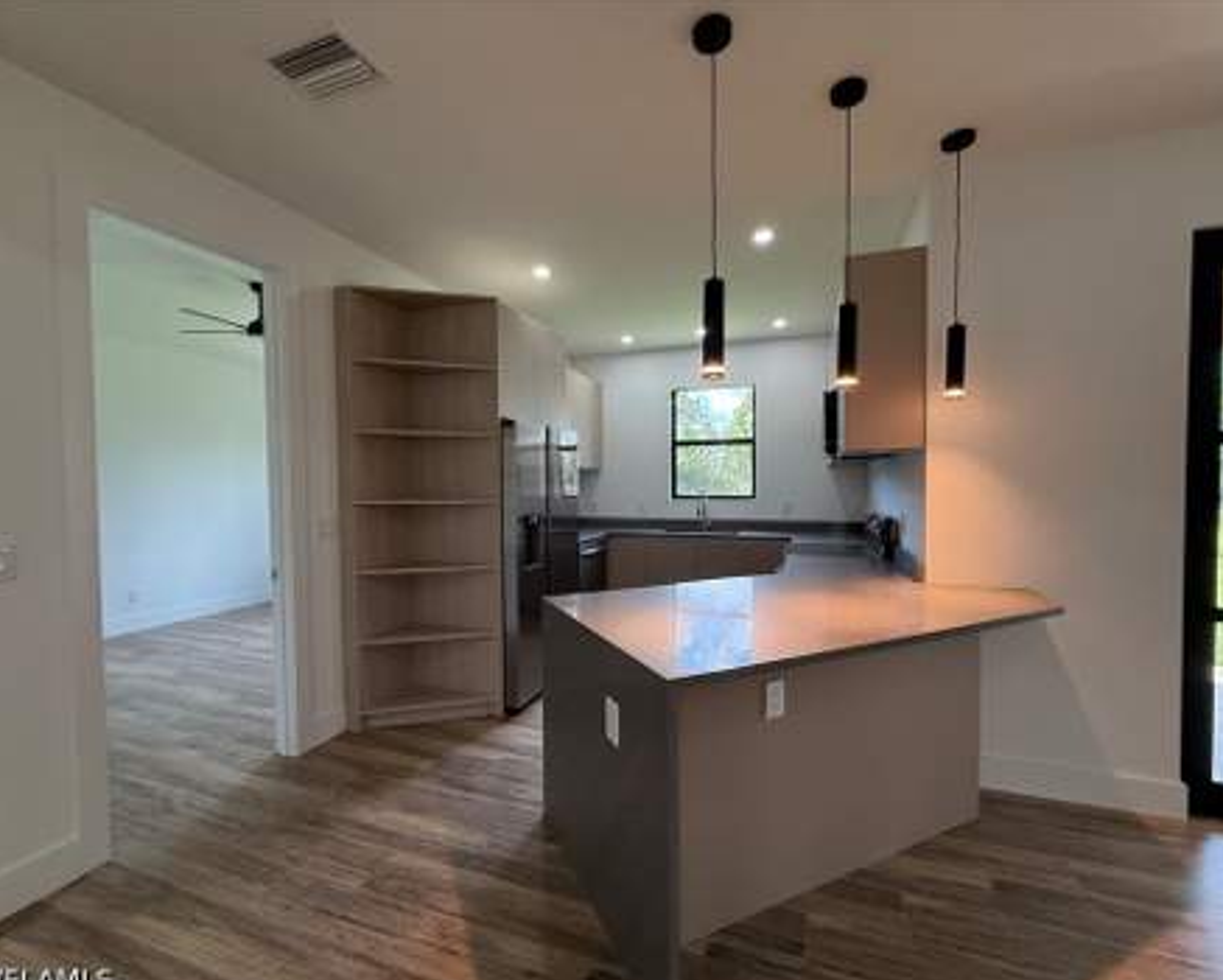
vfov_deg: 84.1
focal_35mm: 15
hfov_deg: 96.8
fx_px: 543
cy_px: 498
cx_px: 621
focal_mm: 2.22
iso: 160
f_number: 2.2
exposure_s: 1/120
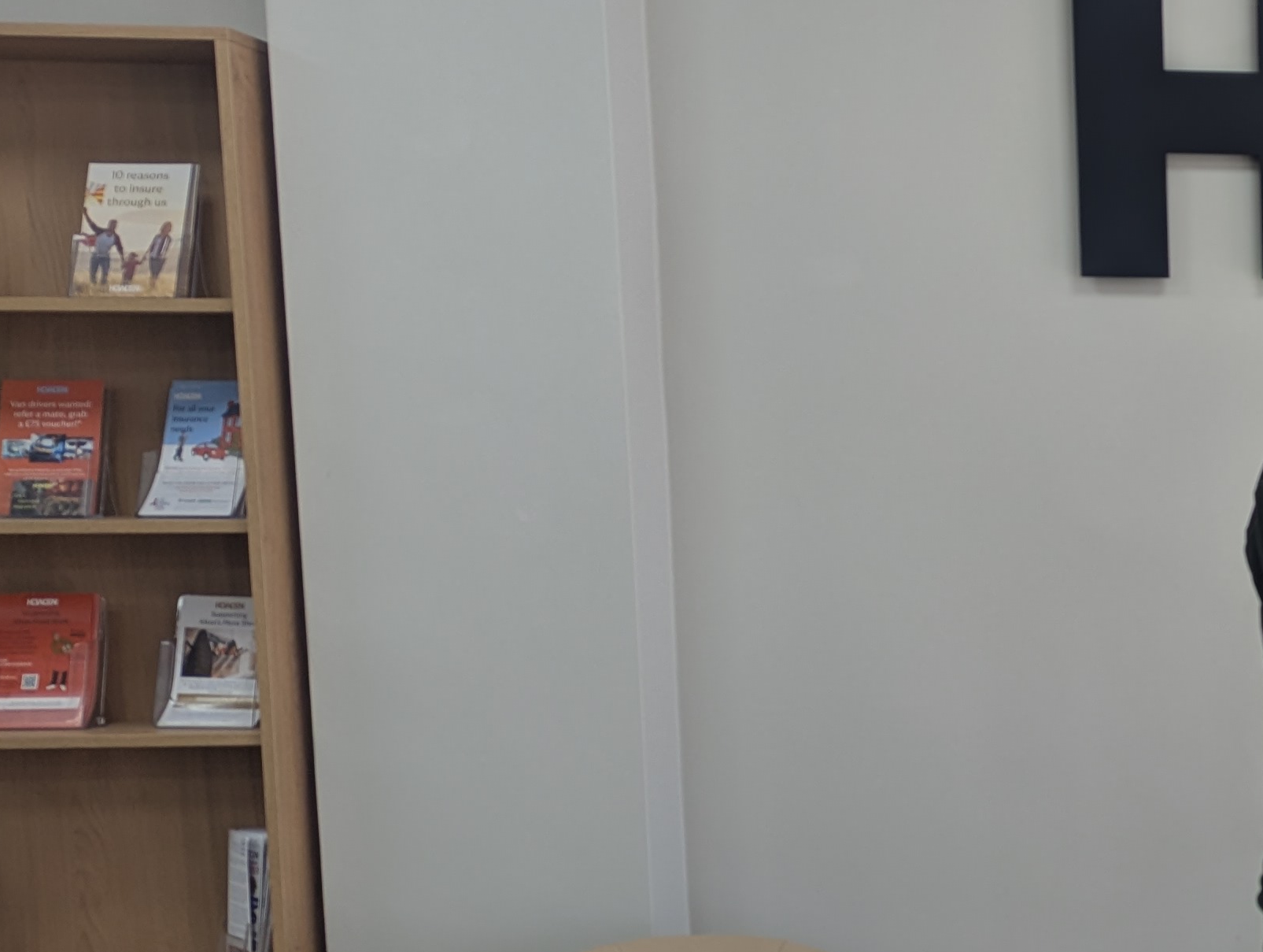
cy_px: 661
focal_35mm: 61
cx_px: 1551
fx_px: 2229
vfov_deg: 23.9
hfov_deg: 27.5
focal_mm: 6.81
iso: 38
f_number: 1.85
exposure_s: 1/64
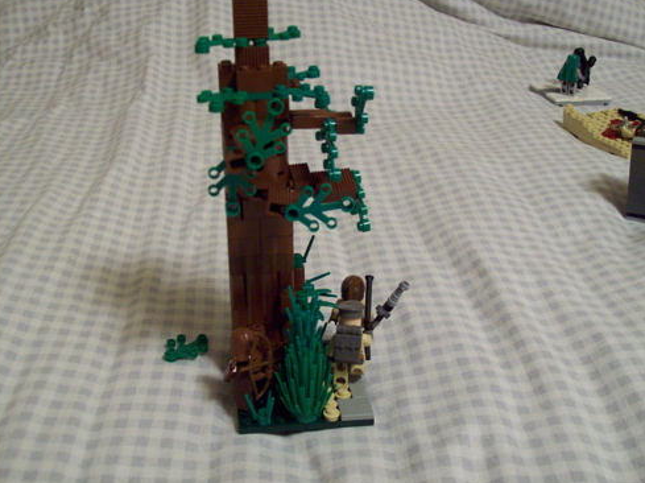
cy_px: 240
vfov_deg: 31.5
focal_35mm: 46
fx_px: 856
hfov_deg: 41.3
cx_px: 323
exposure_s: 1/8
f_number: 3
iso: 200
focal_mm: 7.6
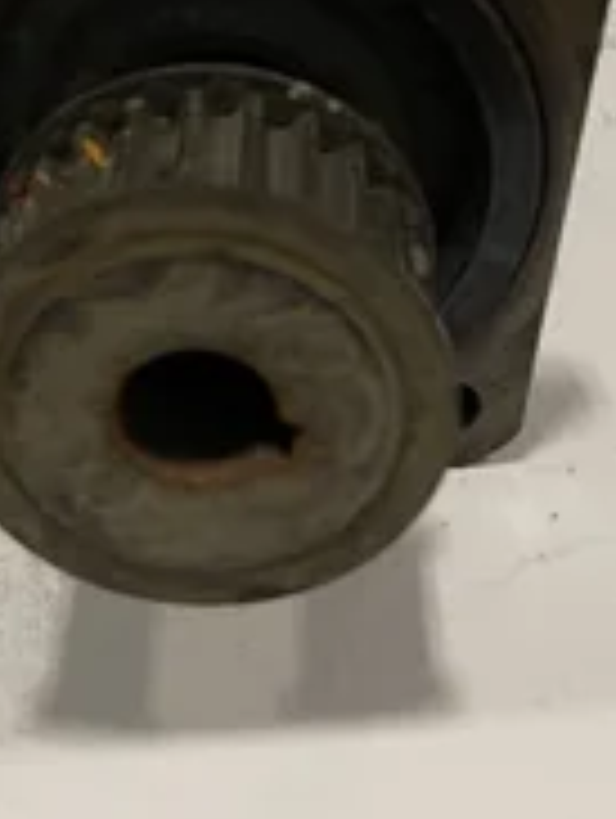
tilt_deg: -23.3
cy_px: -45
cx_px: 211
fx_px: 1349
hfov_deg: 25.6
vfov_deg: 30.7
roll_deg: +5.7
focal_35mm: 57
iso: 100
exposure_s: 1/60
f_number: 1.6
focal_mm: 4.2
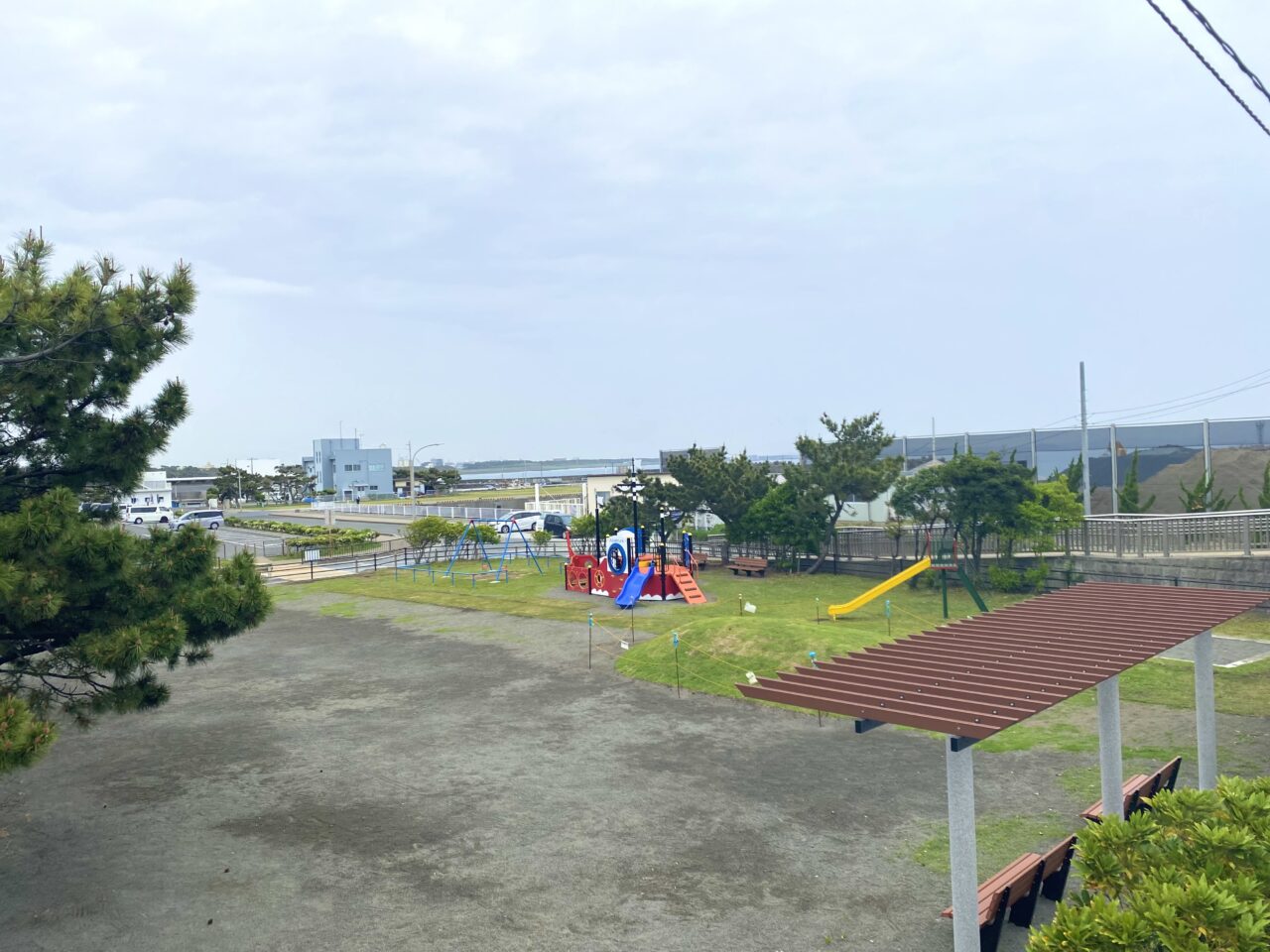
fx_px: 954
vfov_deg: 53.1
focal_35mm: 26
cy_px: 476
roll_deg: +2.1
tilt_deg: -1.3
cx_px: 635
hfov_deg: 67.3
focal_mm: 4.25
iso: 32
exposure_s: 1/1808
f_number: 1.8
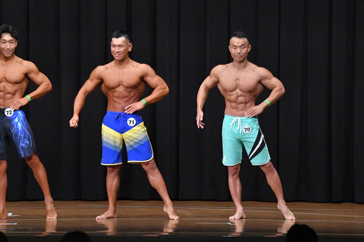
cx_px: 182
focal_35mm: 217
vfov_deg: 6.3
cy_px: 121
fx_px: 2193
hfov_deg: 9.5
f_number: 5.6
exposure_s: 1/400
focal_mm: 145
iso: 8000
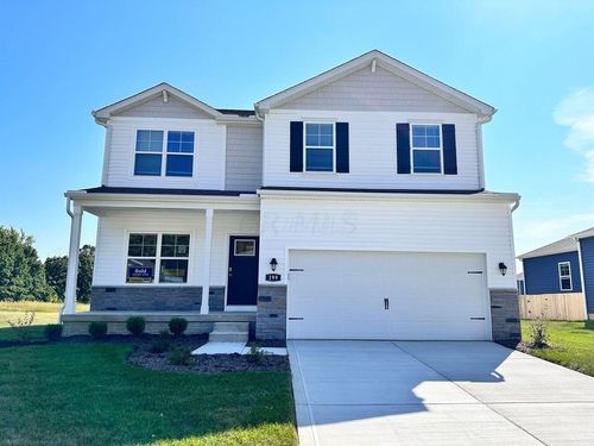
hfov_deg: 71.6
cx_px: 297
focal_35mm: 24
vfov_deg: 56.8
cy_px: 223
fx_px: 412
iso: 80
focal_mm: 6.86
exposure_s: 1/5263
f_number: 1.78
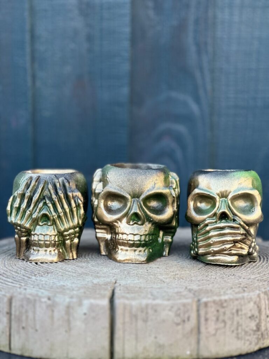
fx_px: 798
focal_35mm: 77
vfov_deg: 25.3
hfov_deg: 19.1
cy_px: 180
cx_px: 134
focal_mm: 9
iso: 200
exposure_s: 1/121
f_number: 2.8
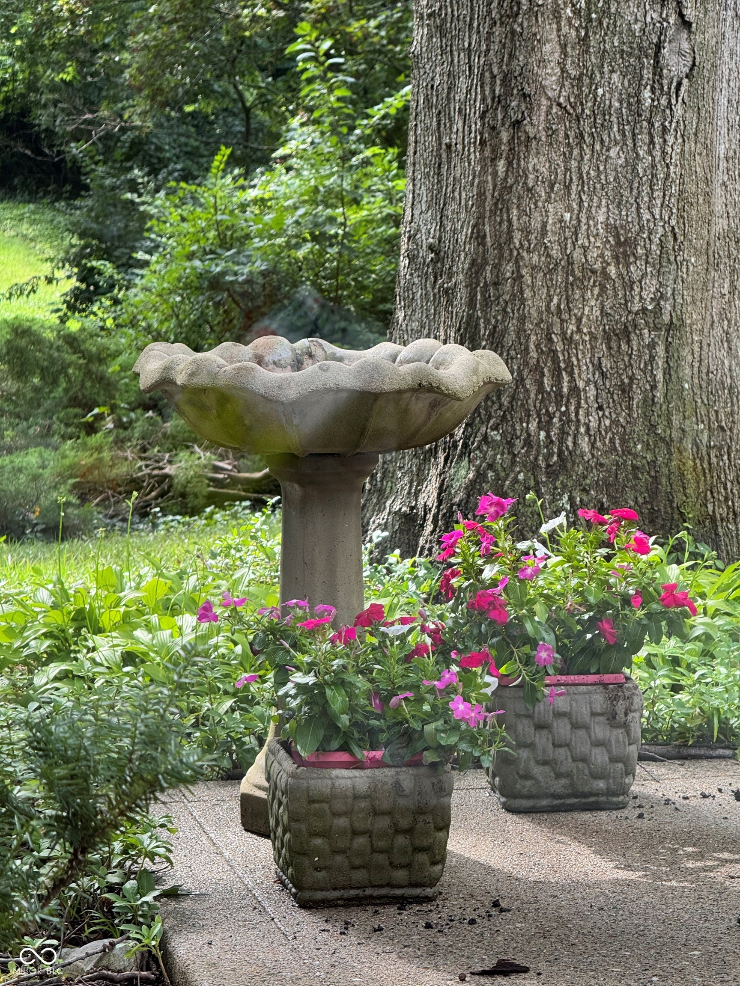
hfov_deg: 12.3
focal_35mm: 120
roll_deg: +1.3
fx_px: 3420
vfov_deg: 16.4
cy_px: 493
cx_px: 370
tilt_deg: -8.2
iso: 50
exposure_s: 1/110
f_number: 2.8
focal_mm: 15.66
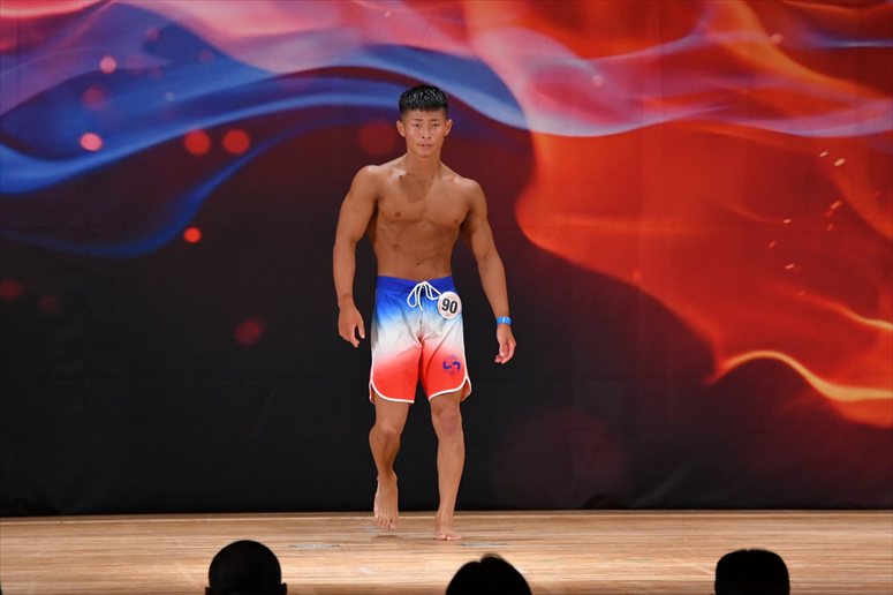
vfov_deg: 5.4
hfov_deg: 8.1
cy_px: 298
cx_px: 446
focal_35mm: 255
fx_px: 6322
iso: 3200
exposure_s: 1/400
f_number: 5.6
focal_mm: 170
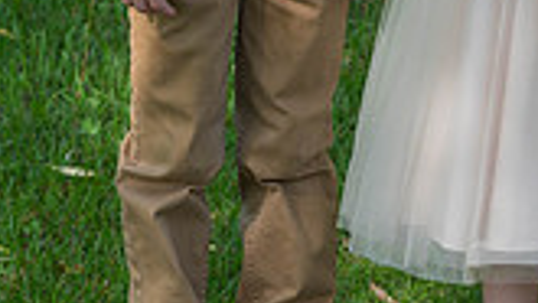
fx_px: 3739
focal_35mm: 262
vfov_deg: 4.6
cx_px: 444
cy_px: -124
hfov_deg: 8.2
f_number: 5.6
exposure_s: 1/250
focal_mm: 61
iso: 200
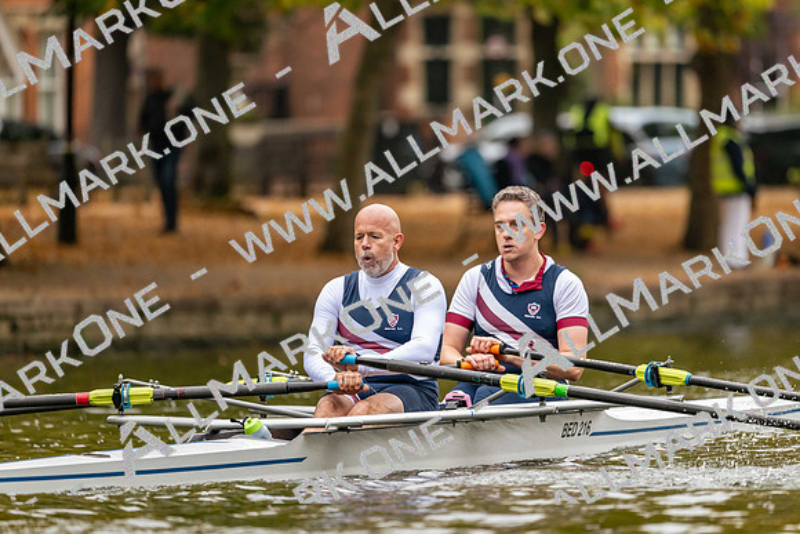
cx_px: 400
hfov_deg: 5.2
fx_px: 8891
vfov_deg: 3.4
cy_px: 267
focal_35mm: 400
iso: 2200
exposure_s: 1/2500
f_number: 4.5
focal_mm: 400
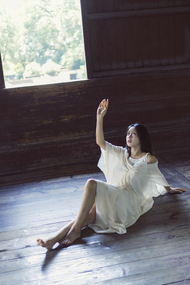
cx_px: 95
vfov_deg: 39.6
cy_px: 142
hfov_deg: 27.0
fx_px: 396
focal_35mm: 50
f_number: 1.8
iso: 320
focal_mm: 50
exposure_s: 1/200
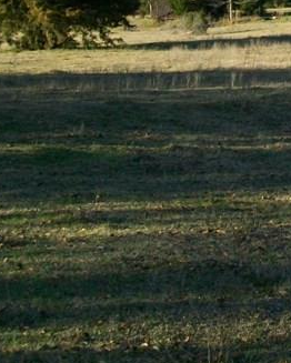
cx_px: 375
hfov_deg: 13.5
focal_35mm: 110
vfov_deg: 16.9
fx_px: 1183
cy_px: -39
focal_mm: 6
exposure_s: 1/500
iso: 64
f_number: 2.7
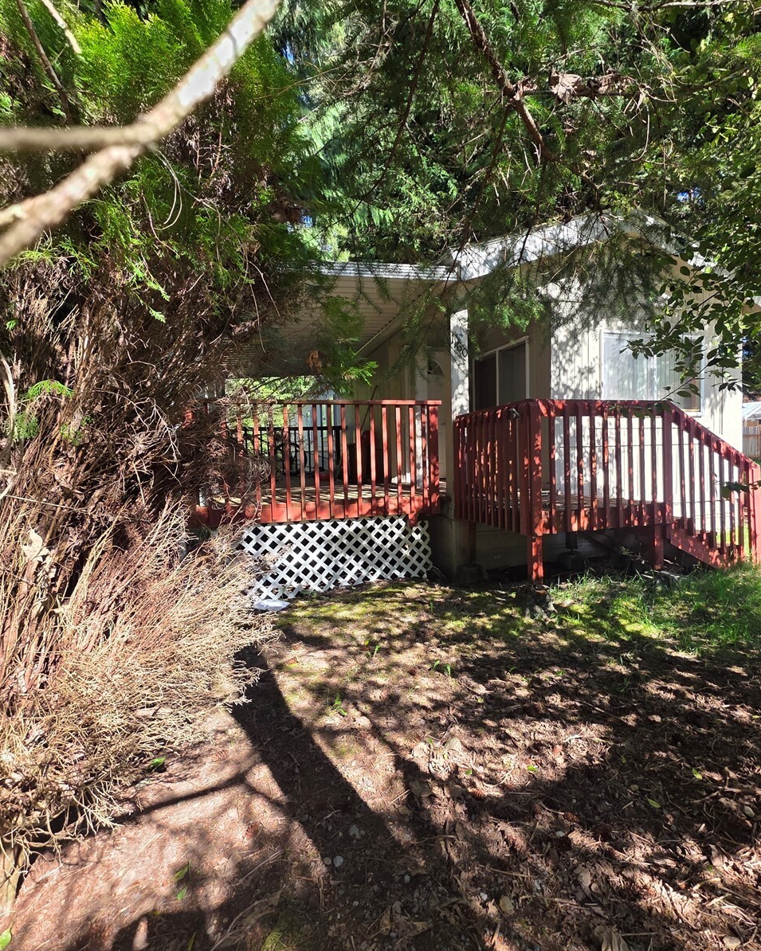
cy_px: 476
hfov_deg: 76.6
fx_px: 479
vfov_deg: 89.6
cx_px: 428
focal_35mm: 17
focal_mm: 2.2
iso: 40
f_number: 1.9
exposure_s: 1/361
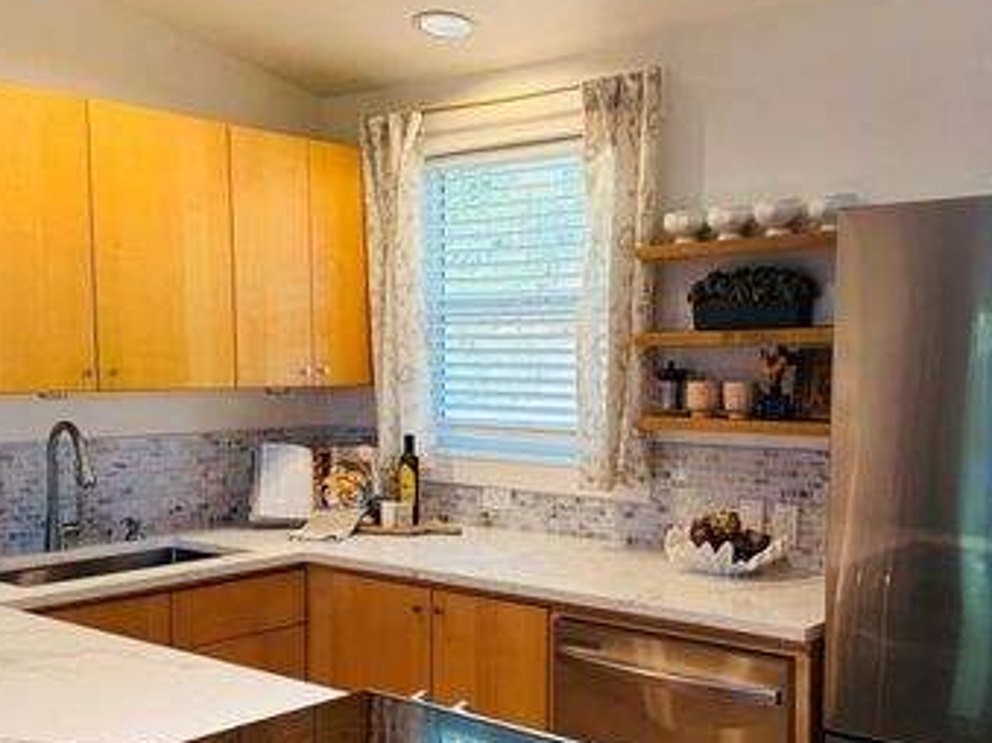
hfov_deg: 44.8
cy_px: 469
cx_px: 477
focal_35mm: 42
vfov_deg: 34.1
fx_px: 1203
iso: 160
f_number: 1.78
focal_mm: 6.76
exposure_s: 1/120
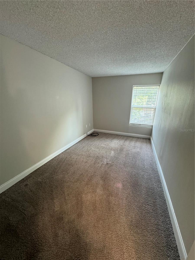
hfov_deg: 85.7
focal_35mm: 14
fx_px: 105
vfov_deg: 102.1
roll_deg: +0.1
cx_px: 98
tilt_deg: -16.3
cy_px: 130
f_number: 2.2
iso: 400
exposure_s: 1/60
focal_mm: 2.22
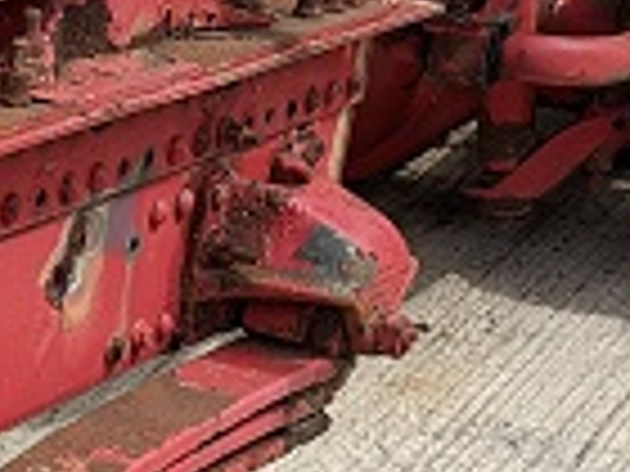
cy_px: 429
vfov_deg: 10.5
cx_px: -387
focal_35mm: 140
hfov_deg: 13.1
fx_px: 2548
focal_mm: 6.81
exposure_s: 1/1529
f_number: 1.85
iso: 44
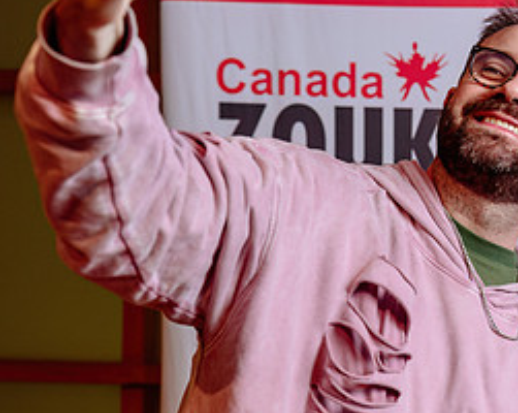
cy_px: 335
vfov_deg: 12.5
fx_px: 1883
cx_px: 573
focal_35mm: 123
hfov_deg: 15.3
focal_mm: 53
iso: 200
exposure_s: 1/160
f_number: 2.8
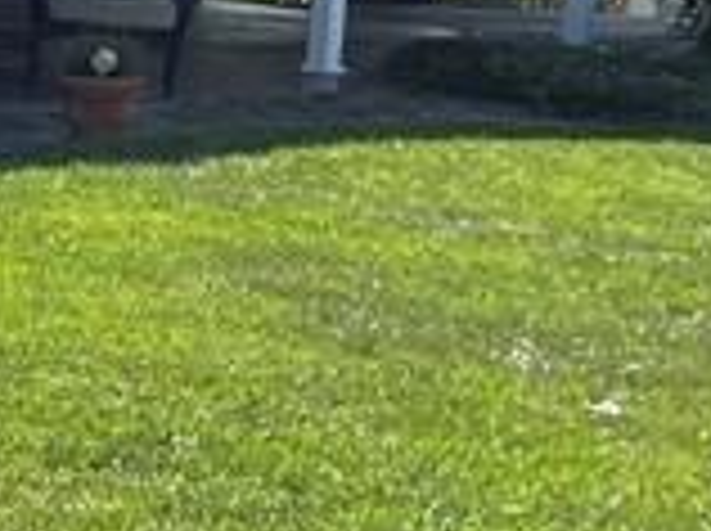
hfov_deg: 9.8
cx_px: -1174
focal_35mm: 169
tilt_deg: -5.1
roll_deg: -3.1
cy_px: -68
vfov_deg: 8.7
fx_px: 3466
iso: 32
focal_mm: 5.1
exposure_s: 1/3165
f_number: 1.6
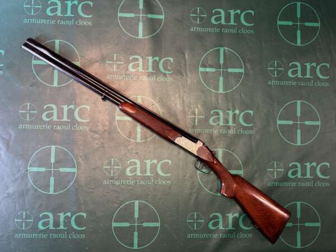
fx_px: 233
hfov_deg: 71.6
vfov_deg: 56.8
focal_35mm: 24
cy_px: 126
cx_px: 168
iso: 400
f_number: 1.78
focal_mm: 6.76
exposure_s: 1/50
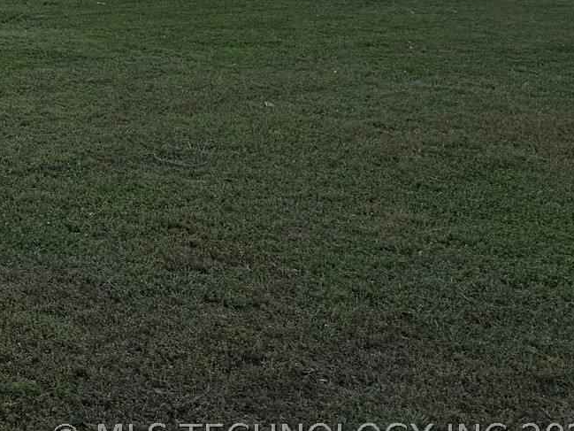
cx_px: -228
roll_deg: -1.0
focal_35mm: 71
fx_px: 1178
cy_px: -170
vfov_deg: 18.8
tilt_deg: +0.6
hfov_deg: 23.3
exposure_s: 1/1075
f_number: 1.78
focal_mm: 6.76
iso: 80
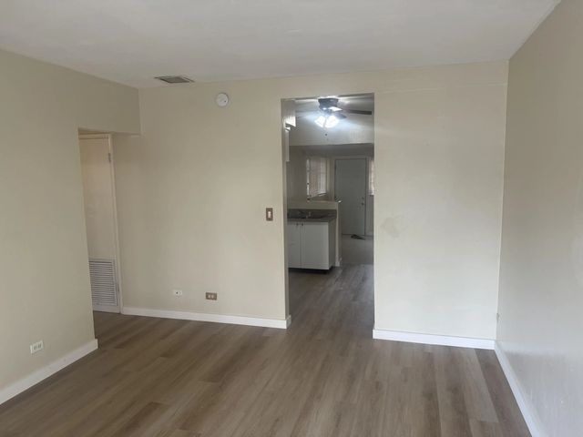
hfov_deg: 71.6
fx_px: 404
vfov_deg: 56.8
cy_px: 218
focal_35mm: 24
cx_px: 292
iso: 160
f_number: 1.78
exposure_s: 1/120
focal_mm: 6.86
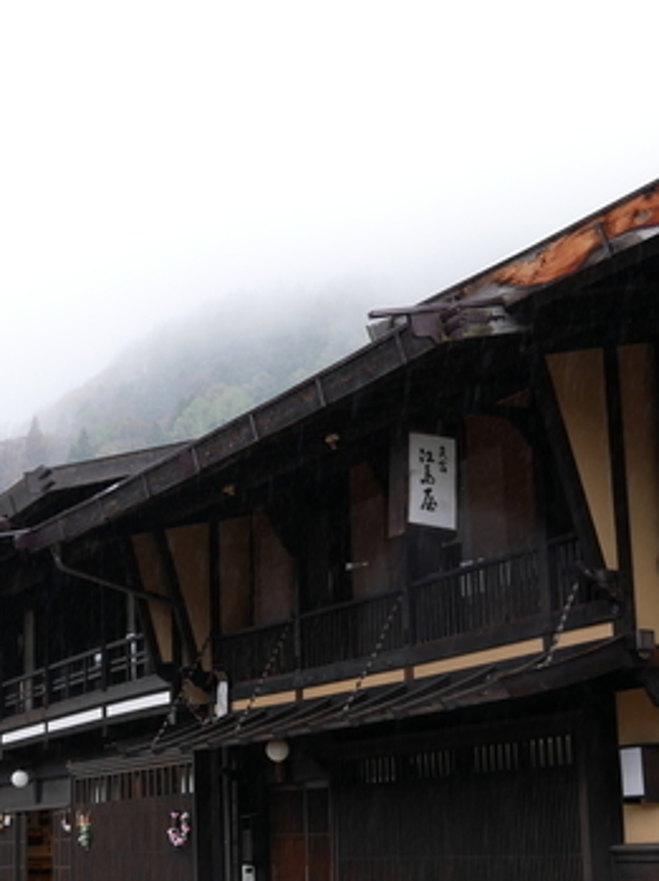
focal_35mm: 62
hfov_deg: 23.6
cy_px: 539
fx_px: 1577
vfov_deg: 31.1
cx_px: 323
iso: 200
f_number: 4.5
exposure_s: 1/125
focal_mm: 18
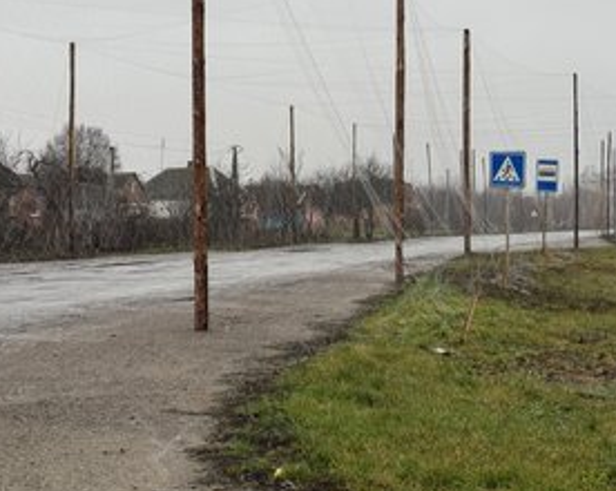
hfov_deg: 27.8
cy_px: 179
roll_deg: +0.7
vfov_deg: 22.4
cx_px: 384
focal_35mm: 68
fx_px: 1238
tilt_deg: +1.8
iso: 64
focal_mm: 6.76
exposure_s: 1/499
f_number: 1.78
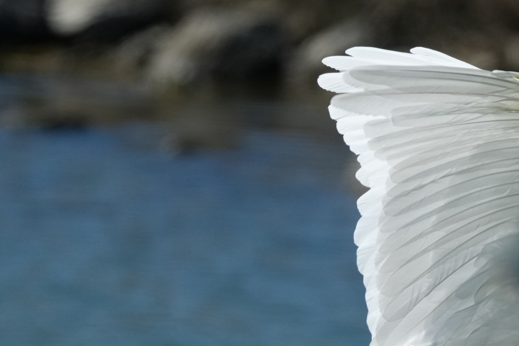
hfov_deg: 1.0
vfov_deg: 0.7
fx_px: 29621
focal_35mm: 2055
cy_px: 328
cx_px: 410
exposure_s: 1/3200
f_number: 6.3
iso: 640
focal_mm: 560
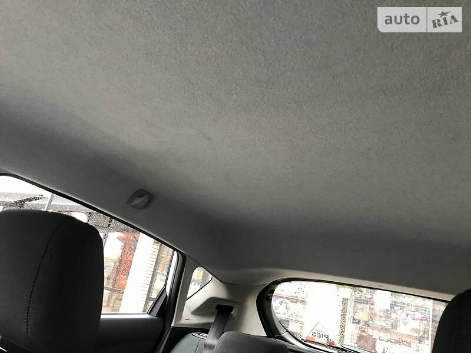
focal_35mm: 28
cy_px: 176
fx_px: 381
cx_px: 236
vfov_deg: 49.7
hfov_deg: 63.4
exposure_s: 1/20
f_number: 1.8
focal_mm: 4
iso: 40
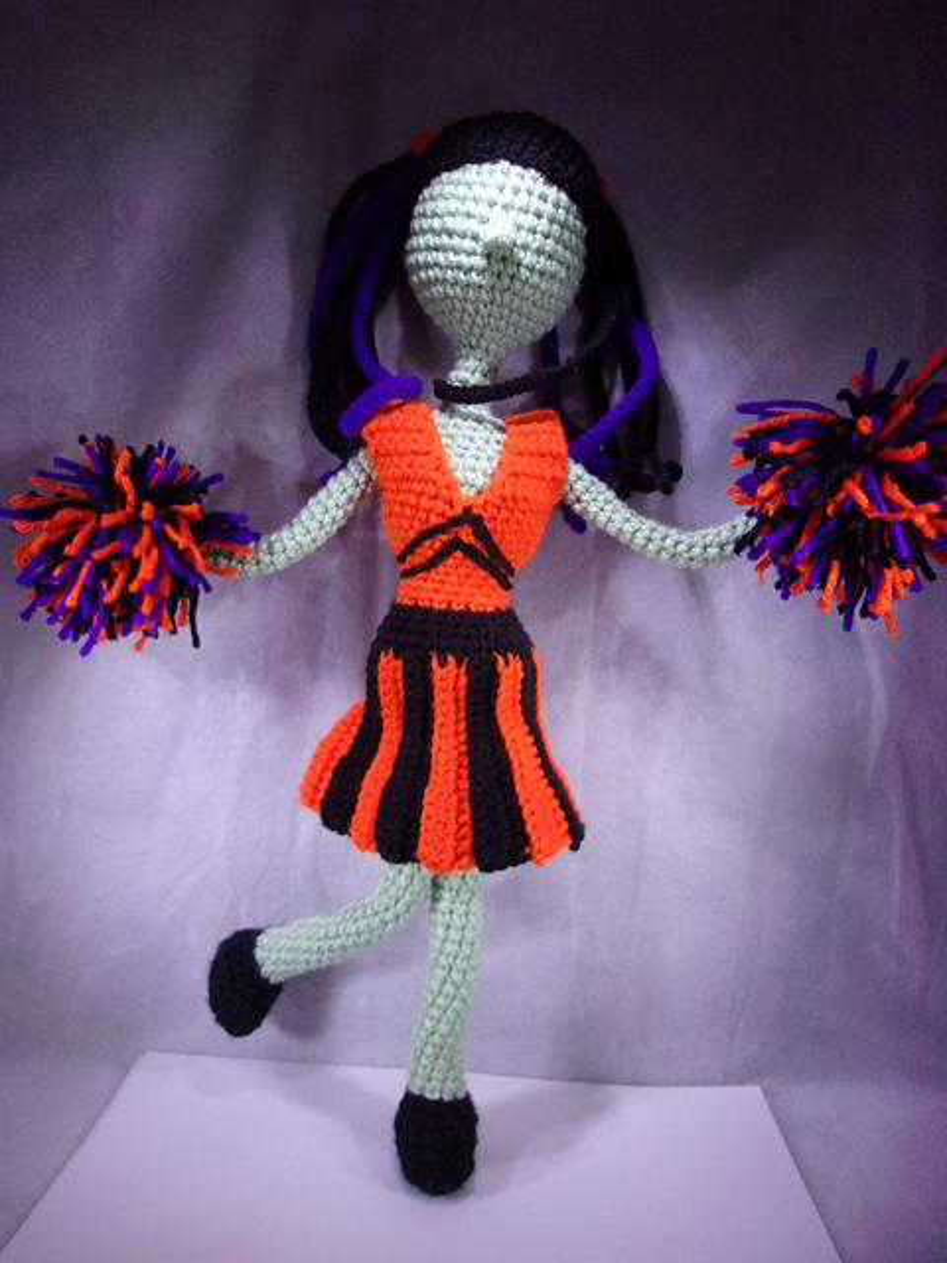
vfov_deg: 65.3
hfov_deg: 51.4
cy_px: 632
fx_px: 985
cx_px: 474
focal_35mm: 27
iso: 334
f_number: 3
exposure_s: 1/34
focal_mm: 4.9
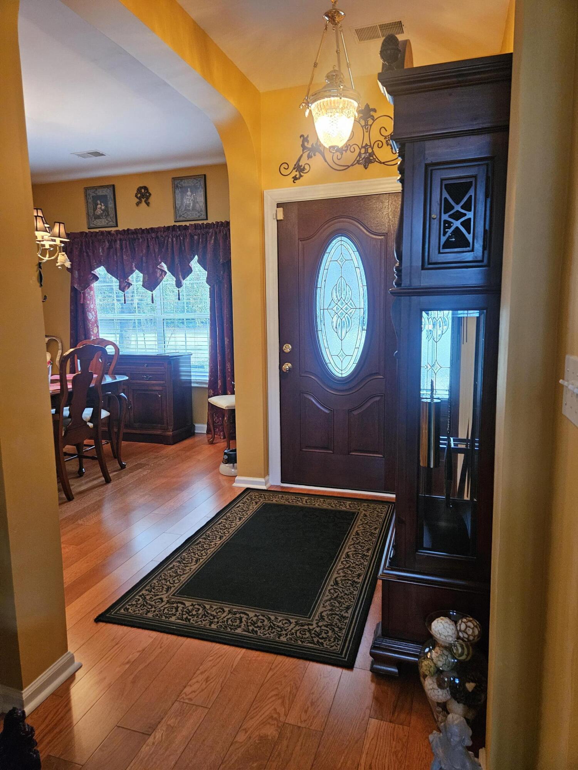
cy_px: 385
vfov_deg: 73.9
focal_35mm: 23
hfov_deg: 58.9
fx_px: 512
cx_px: 289
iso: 640
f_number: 1.8
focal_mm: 5.4
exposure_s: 1/60
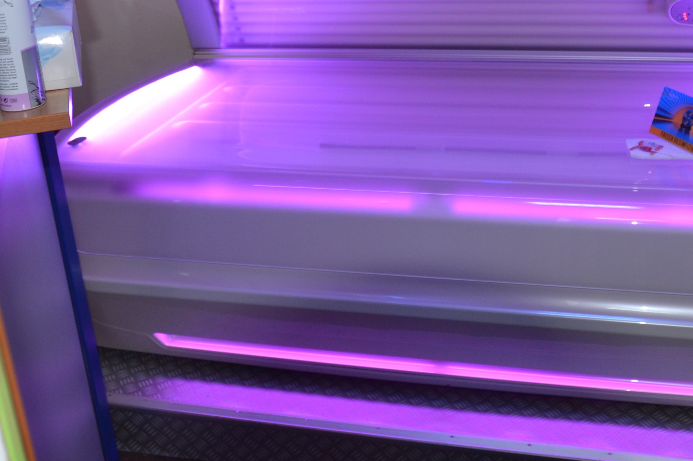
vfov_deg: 28.5
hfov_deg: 42.5
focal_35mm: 46
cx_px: 421
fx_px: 885
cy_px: 84
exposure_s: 1/60
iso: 560
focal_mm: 18
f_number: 3.5
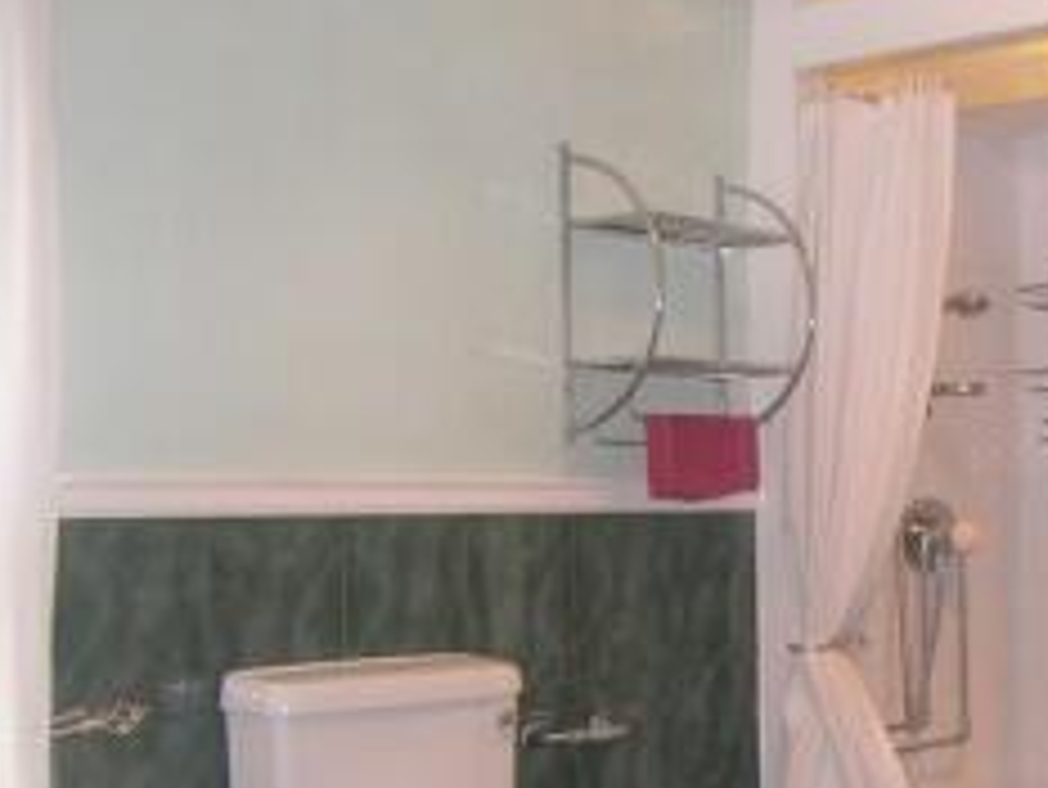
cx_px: 1023
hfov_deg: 28.2
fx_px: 1969
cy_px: 583
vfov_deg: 22.4
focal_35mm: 65
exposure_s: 1/30
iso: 100
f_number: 2.8
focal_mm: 5.5
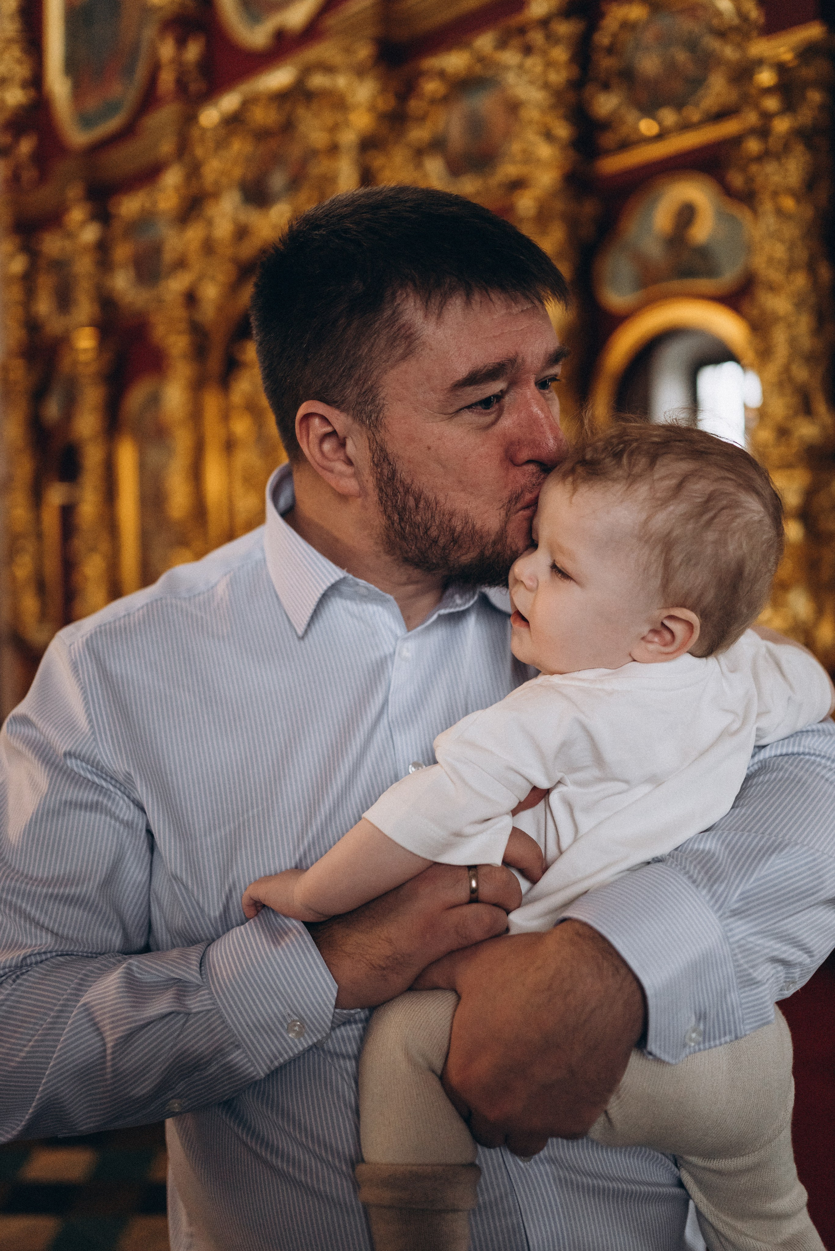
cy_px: 626
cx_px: 418
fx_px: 1217
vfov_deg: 54.4
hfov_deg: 37.9
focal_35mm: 35
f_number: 1.8
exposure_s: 1/200
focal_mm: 35
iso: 2000
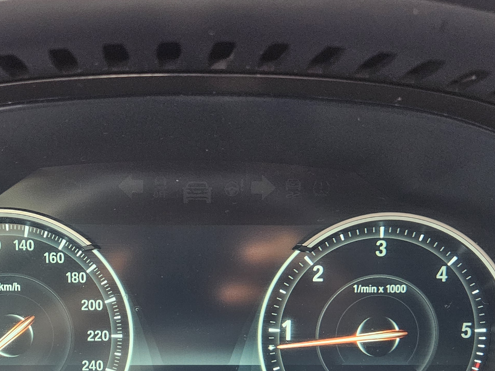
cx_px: 183
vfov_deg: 28.9
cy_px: 345
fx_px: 686
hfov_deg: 39.4
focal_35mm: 48
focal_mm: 5.4
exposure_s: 1/120
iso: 400
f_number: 1.8
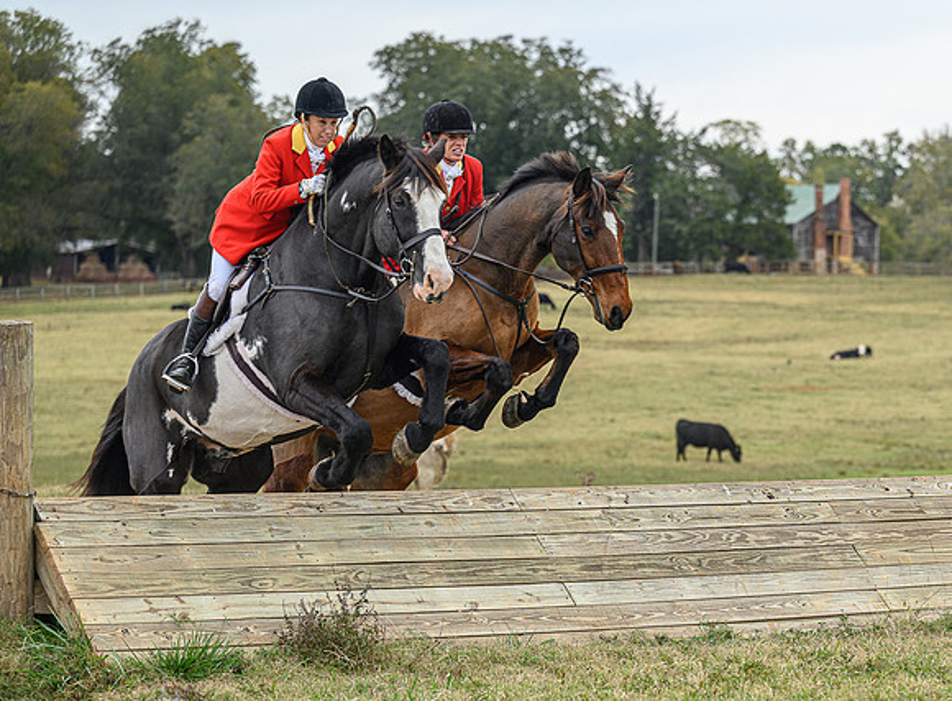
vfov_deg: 9.9
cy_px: 472
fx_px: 4054
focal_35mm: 148
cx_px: 709
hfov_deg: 13.4
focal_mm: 103
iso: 500
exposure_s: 1/640
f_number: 3.5
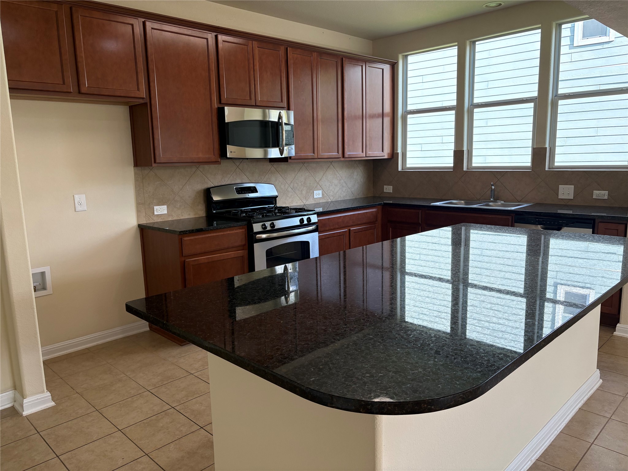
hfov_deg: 67.3
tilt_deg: -9.0
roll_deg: +1.7
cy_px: 236
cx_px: 314
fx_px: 472
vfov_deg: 53.1
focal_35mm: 26
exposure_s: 1/238
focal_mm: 5.96
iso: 100
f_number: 1.6
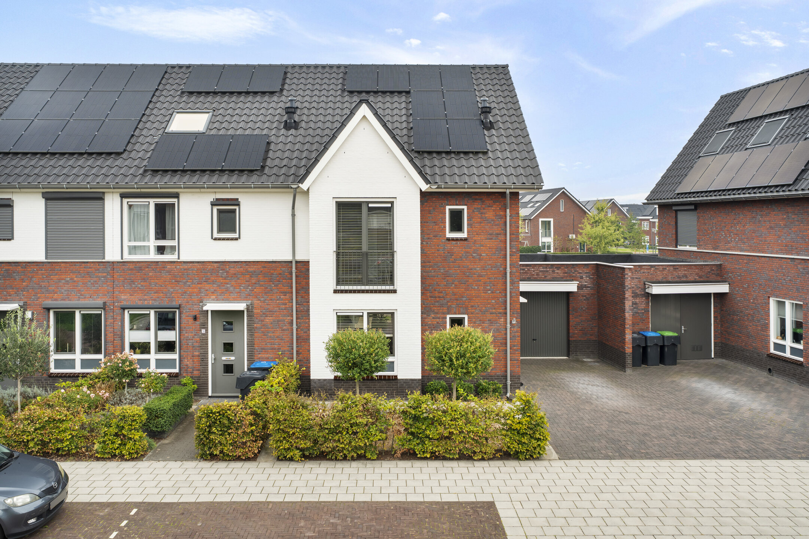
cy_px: 270
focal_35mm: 27
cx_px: 404
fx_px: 609
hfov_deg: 67.2
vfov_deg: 47.8
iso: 800
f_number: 8
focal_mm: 27.1
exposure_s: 1/160
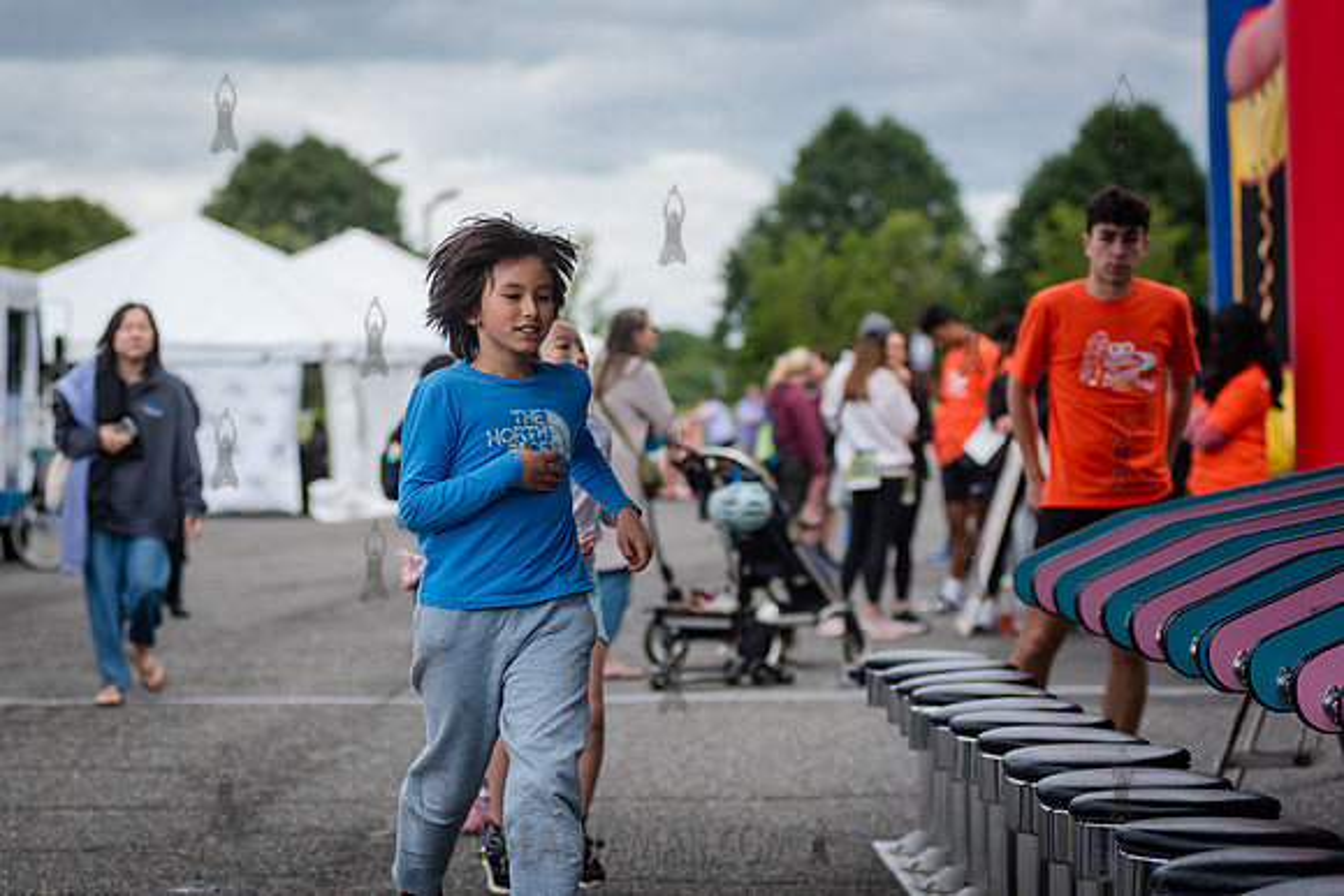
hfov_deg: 17.7
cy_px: 444
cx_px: 523
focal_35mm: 115
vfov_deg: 11.9
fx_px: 4311
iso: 400
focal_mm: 92
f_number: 3.5
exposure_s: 1/2000
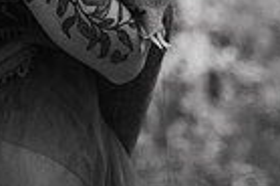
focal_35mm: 209
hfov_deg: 9.4
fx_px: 1622
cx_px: -203
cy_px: -166
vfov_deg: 6.4
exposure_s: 1/500
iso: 1250
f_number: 2.2
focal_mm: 50
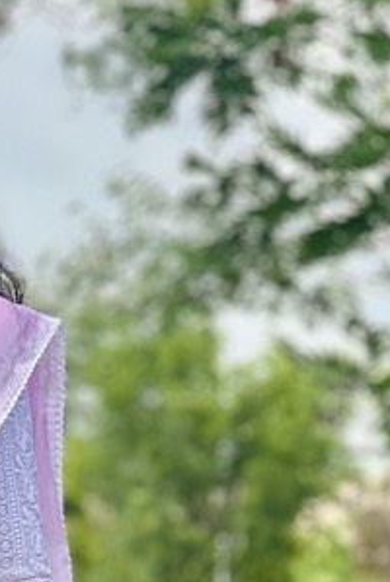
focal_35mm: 321
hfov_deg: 4.3
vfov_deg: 6.4
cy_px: 652
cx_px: -193
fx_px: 5204
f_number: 2.8
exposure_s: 1/239
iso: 25
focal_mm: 9
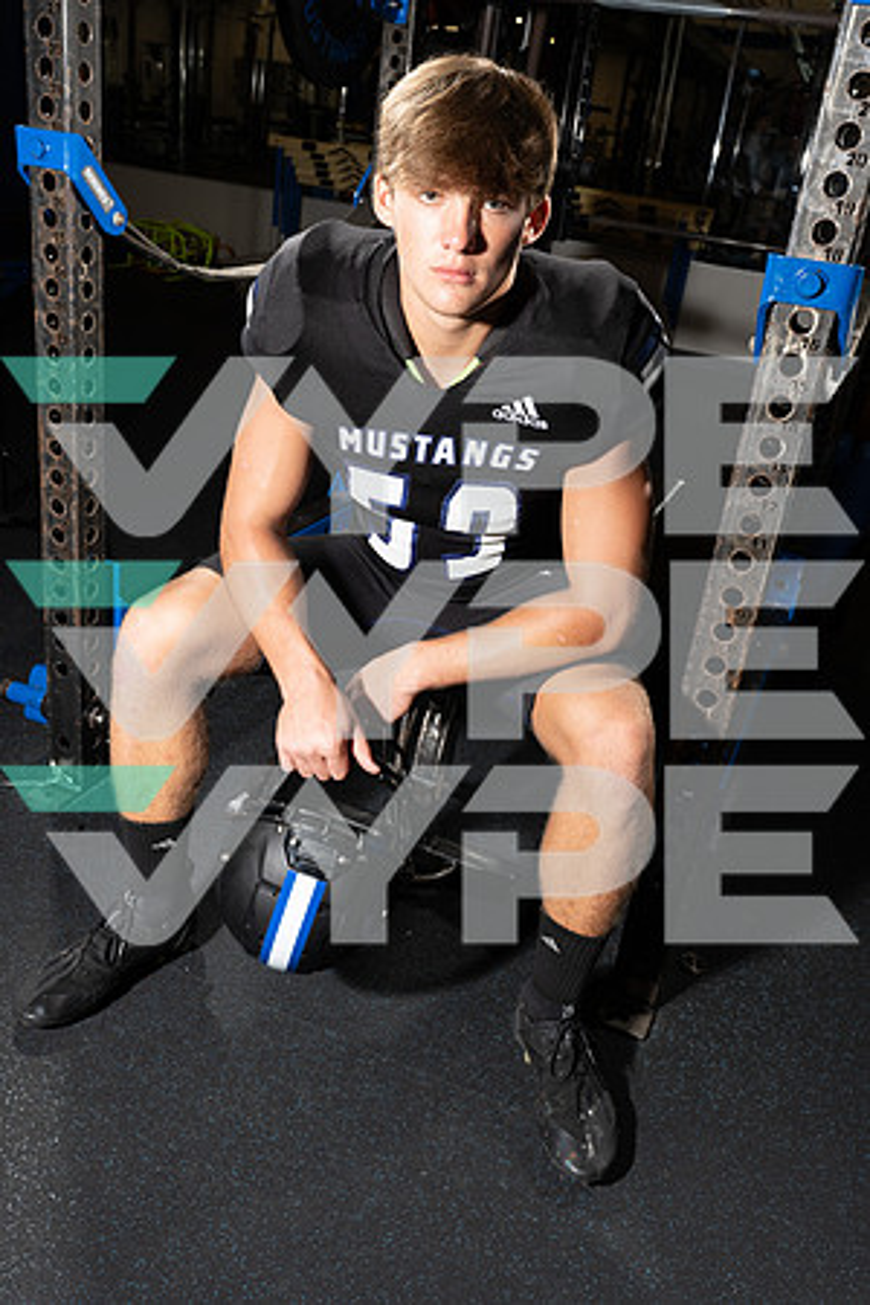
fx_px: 1160
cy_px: 652
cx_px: 435
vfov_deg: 58.7
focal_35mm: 32
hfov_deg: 41.1
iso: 800
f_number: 8
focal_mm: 32
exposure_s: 1/250
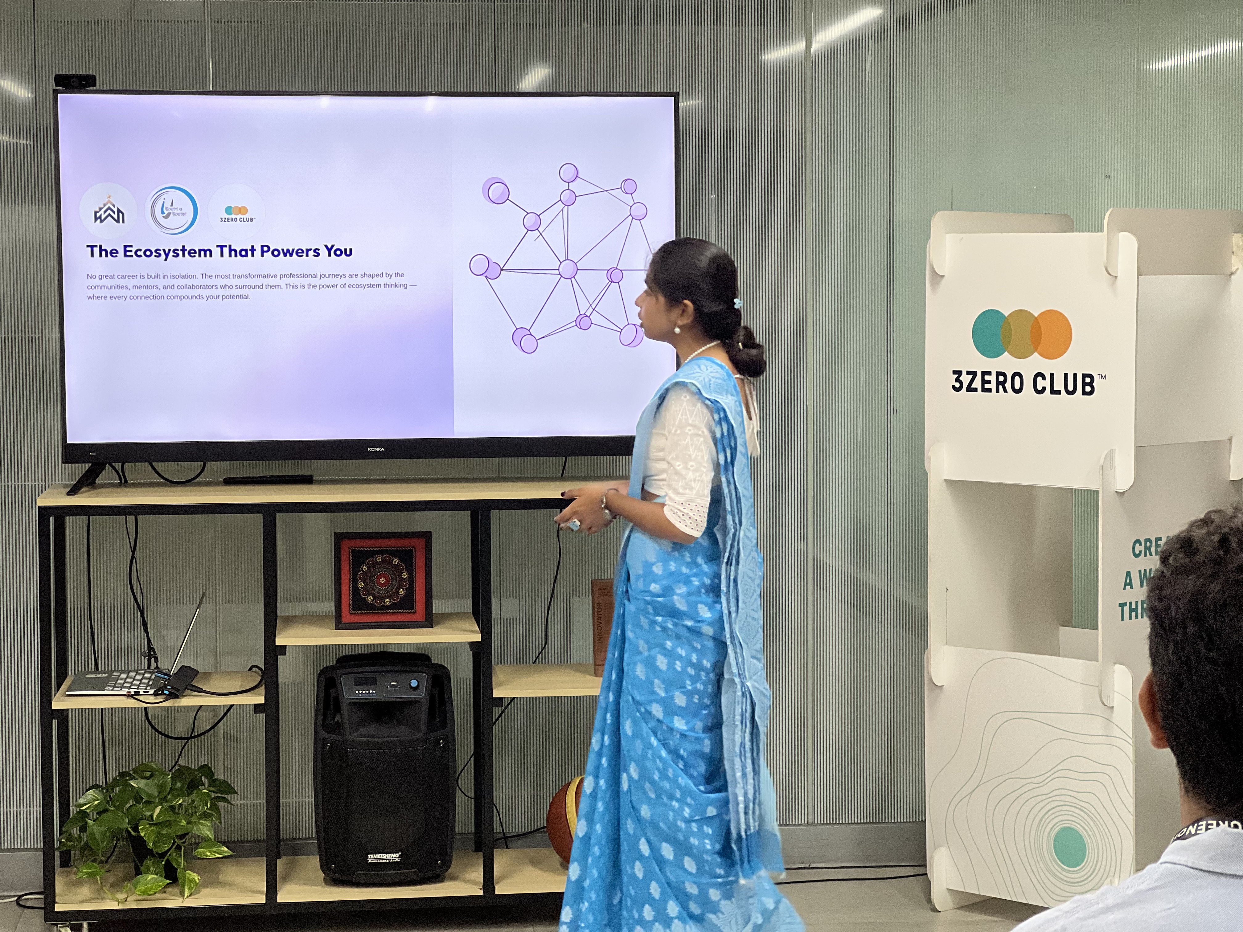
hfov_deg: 25.3
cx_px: 622
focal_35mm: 77
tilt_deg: -3.1
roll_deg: -0.2
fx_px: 2765
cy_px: 466
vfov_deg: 19.1
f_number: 2.8
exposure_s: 1/100
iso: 125
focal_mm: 9
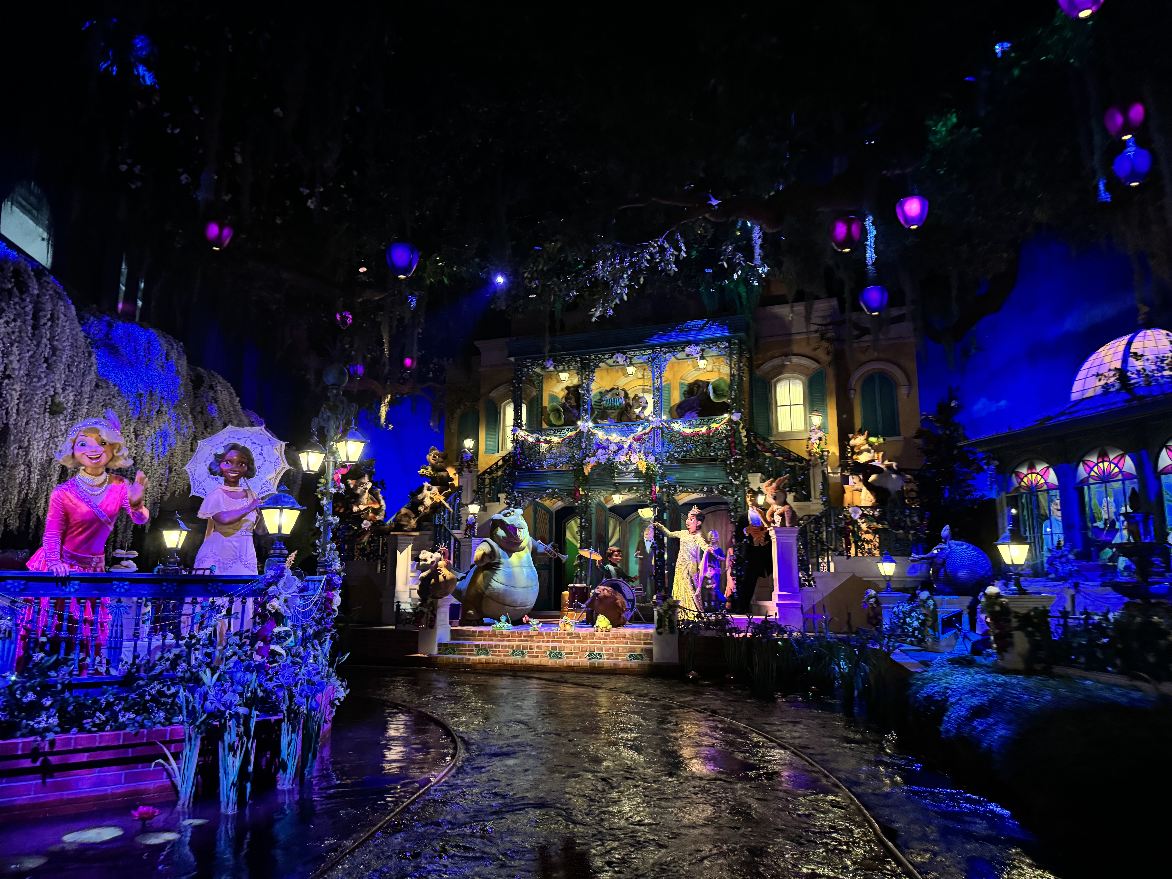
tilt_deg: +9.2
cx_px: 586
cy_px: 440
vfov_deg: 56.8
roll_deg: -1.5
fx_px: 813
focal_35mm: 24
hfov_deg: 71.6
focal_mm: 6.76
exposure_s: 1/42
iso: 800
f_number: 1.78
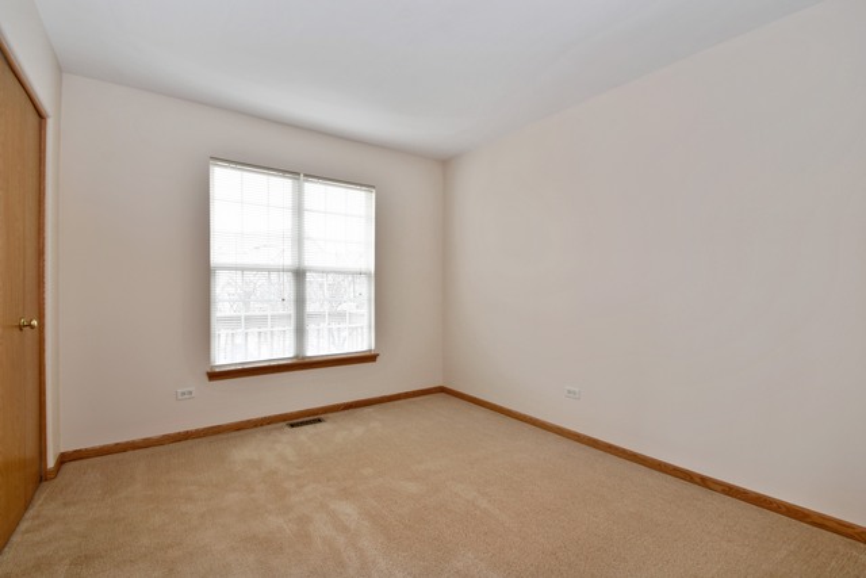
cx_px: 433
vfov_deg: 77.4
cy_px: 289
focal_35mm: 15
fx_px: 361
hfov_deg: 100.4
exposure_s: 1/6
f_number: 8
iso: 200
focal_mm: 10
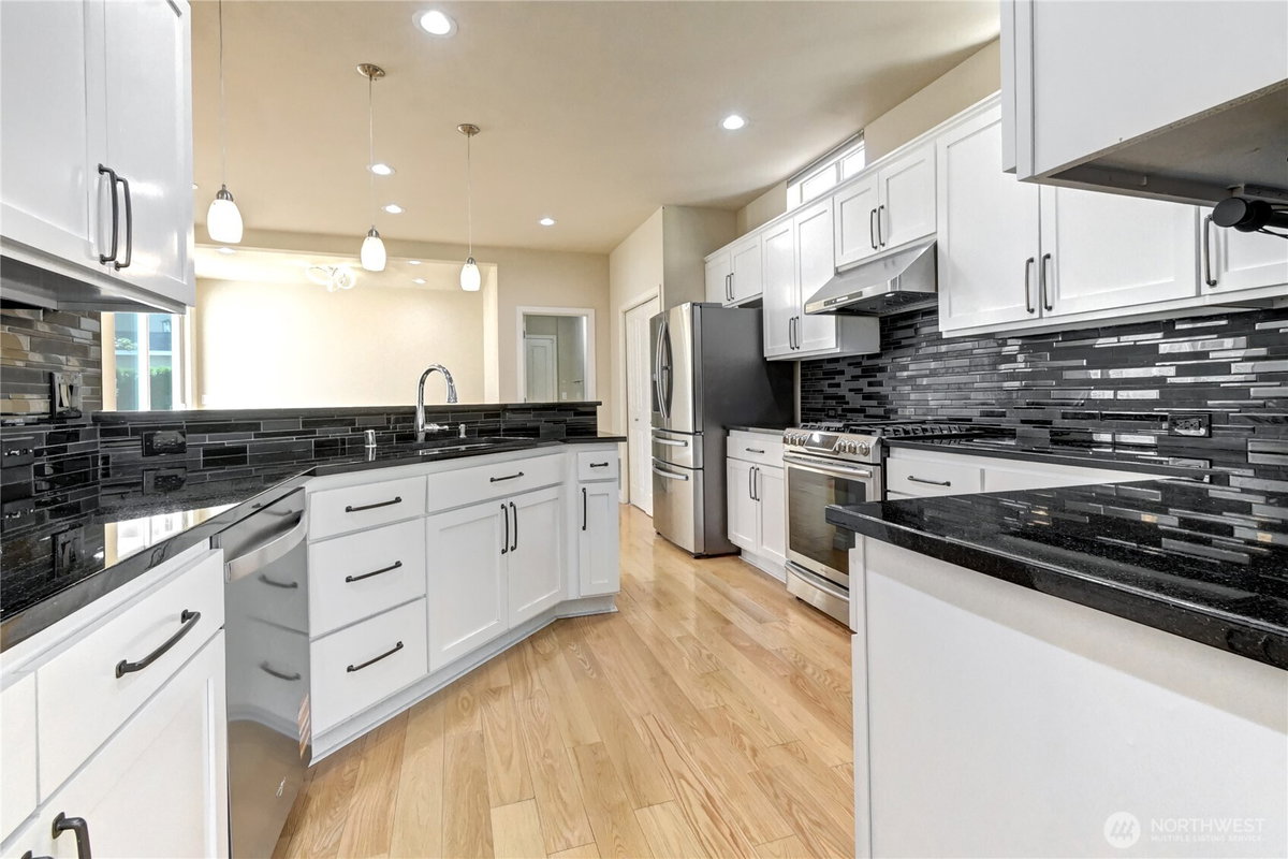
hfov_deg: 100.4
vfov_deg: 77.3
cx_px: 644
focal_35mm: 15
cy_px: 430
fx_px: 537
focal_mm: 10
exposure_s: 1/5
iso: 3200
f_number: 11
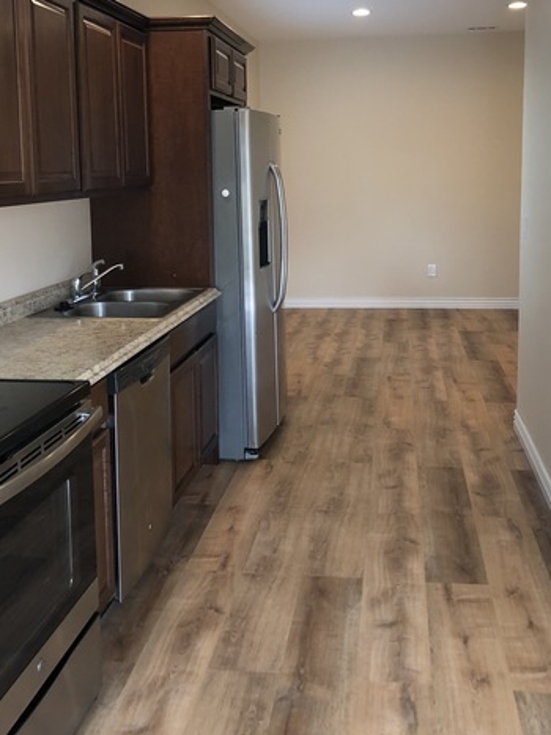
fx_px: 849
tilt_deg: -7.6
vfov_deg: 46.5
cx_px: 282
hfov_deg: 35.9
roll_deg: +2.8
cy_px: 286
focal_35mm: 40
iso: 25
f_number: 1.8
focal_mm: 3.99
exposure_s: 1/30
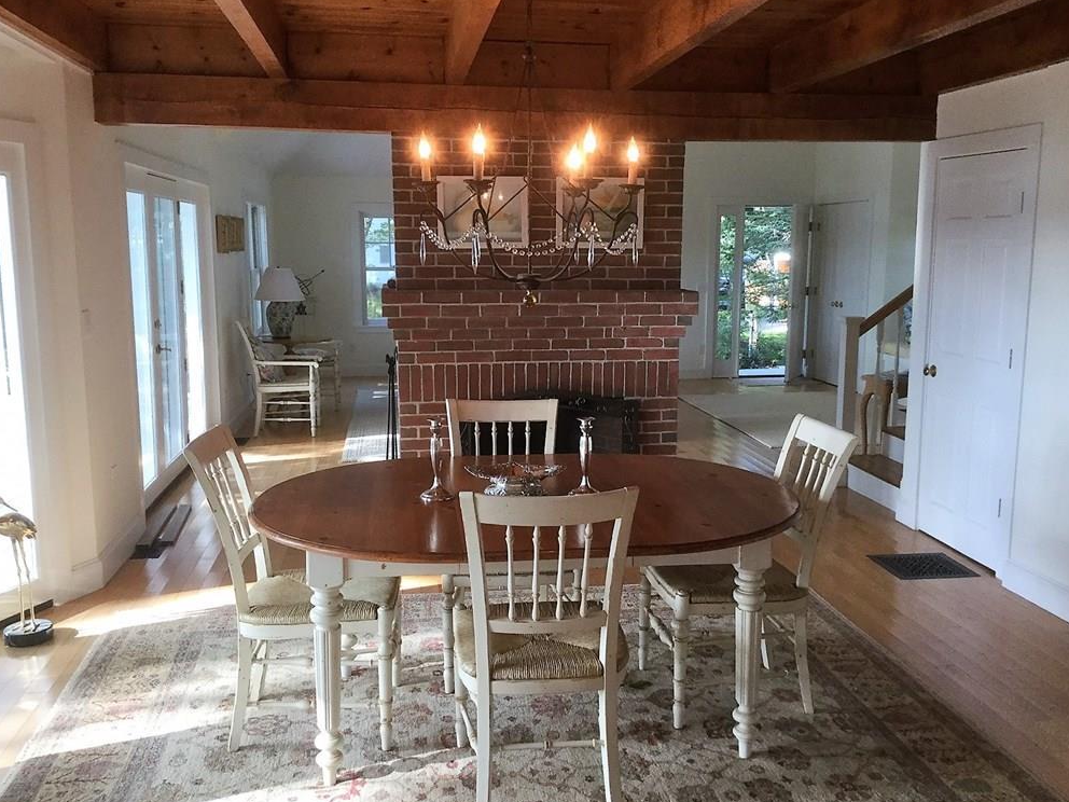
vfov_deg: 44.2
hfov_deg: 56.8
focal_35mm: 32
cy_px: 403
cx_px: 541
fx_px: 988
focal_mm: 3.3
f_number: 2.4
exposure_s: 1/30
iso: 32
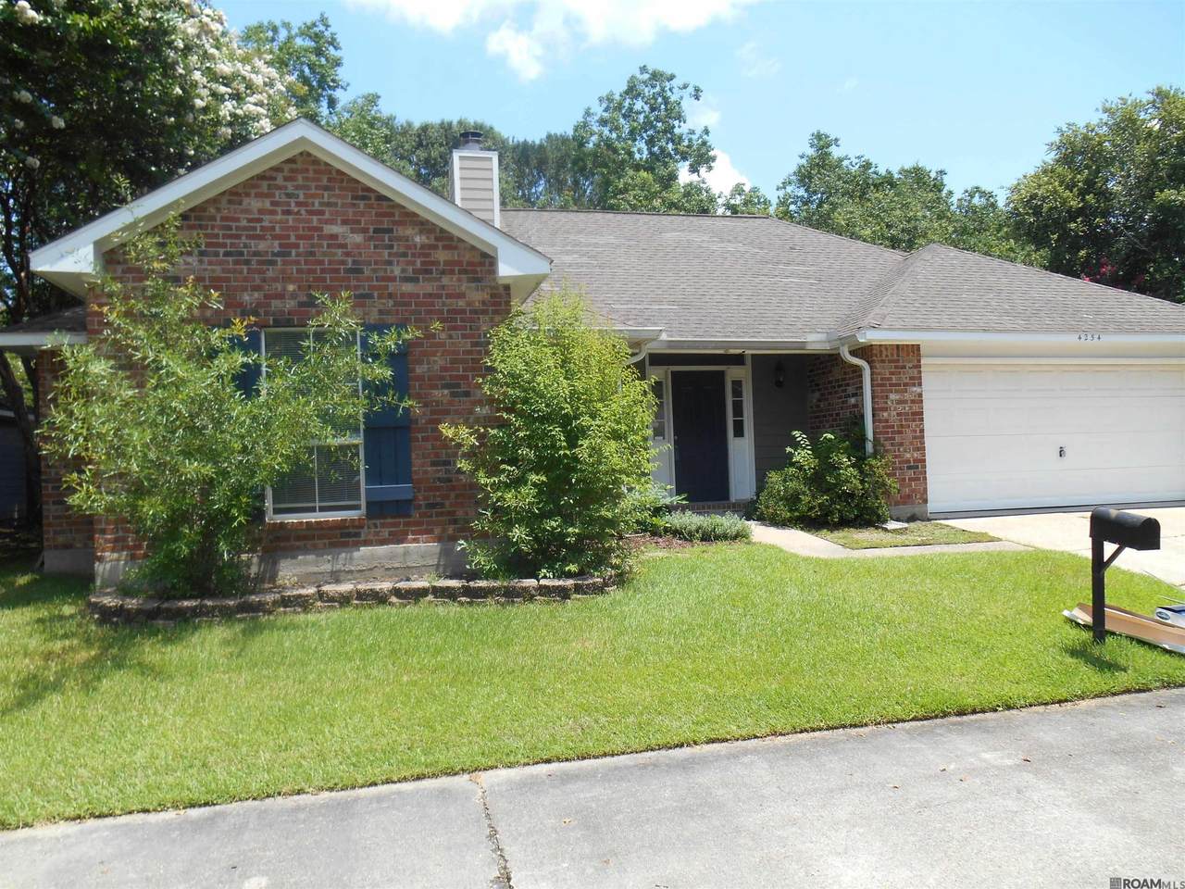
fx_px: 890
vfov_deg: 53.1
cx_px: 592
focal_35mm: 26
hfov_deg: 67.3
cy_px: 444
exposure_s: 1/400
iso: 80
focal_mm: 4.7
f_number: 3.4
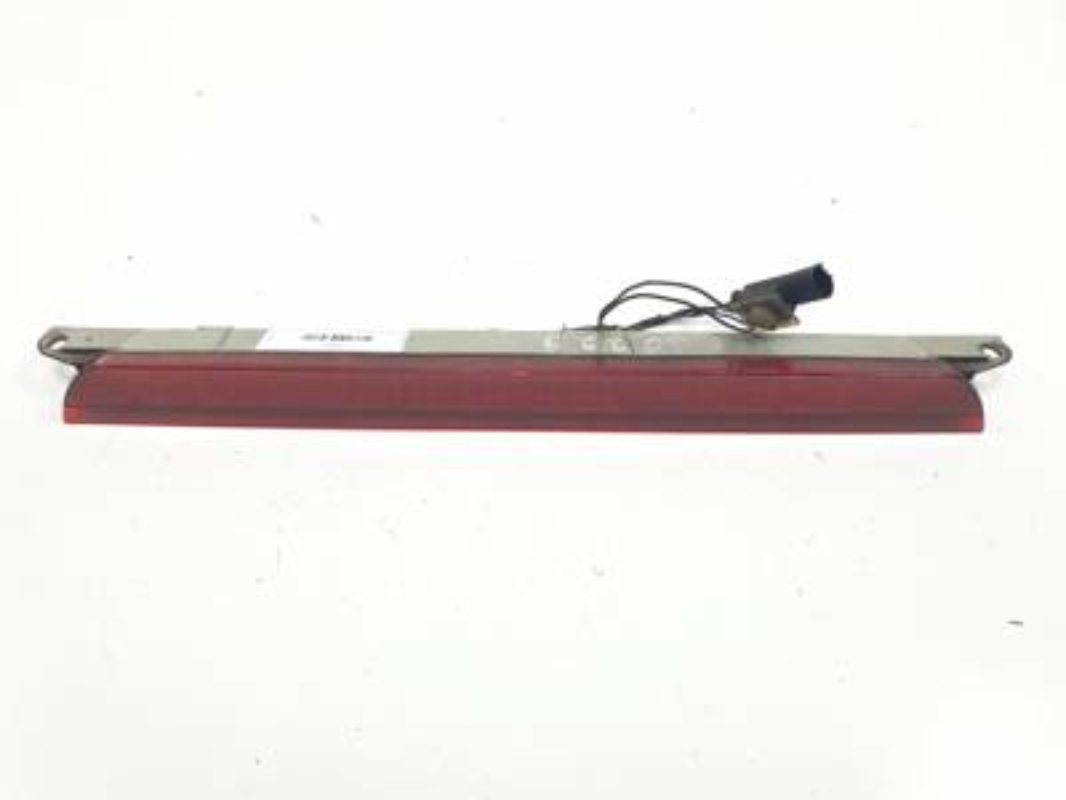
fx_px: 801
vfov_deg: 53.1
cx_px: 533
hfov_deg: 67.3
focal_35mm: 26
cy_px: 400
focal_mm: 4.3
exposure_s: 1/142
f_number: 2.4
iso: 50
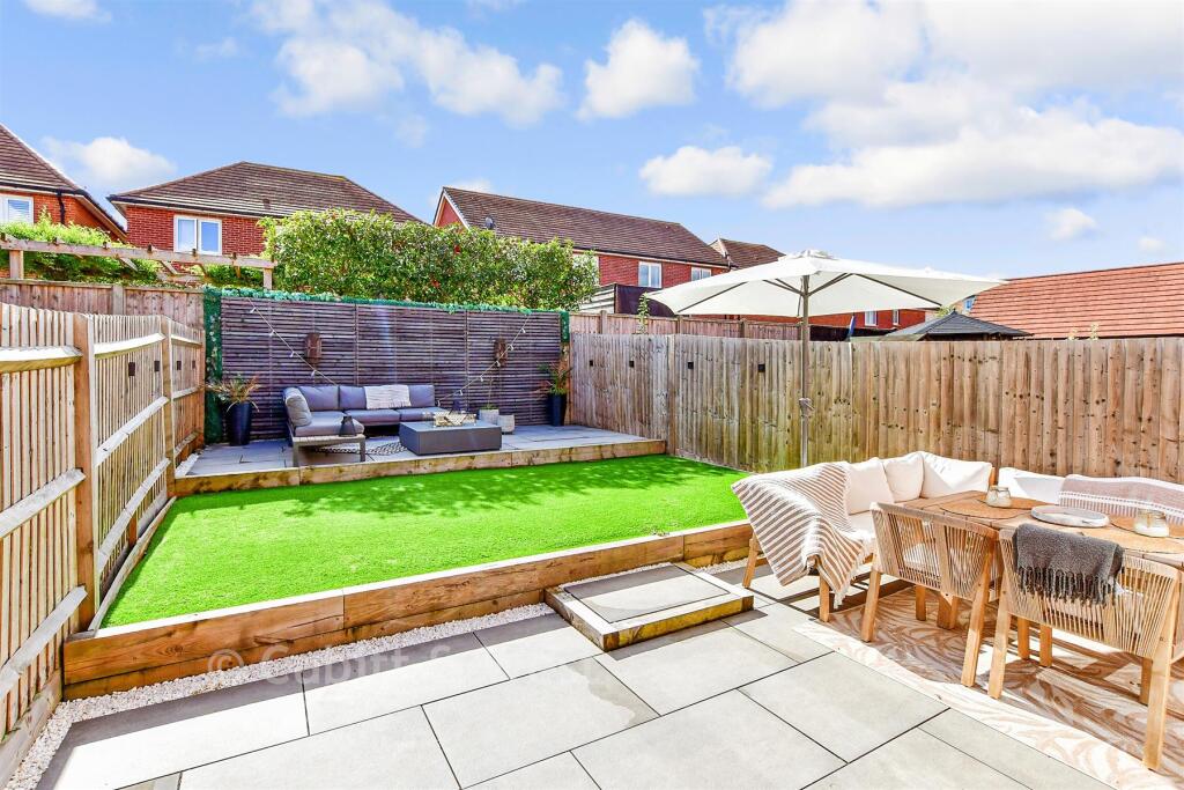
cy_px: 395
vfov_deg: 73.8
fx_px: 526
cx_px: 592
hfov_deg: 96.7
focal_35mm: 16
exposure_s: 1/400
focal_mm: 11
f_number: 8
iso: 250
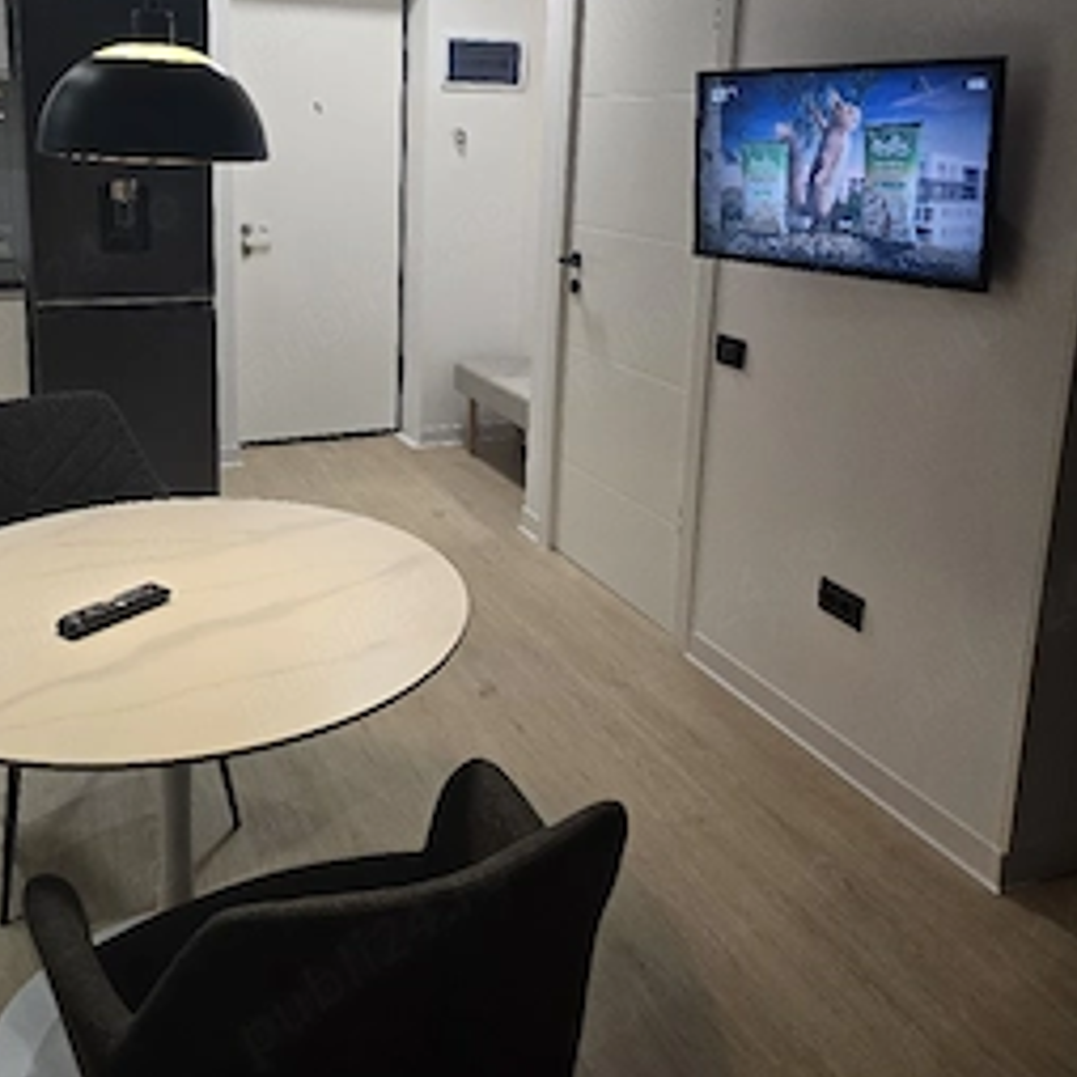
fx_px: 1126
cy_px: 343
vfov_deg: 50.0
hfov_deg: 50.9
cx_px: 458
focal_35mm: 32
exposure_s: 1/101
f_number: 1.7
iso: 250
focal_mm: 6.3
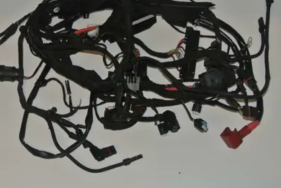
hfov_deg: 32.3
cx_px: 121
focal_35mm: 62
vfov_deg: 22.0
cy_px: 81
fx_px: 484
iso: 200
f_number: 4.5
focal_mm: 16.9
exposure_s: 1/60
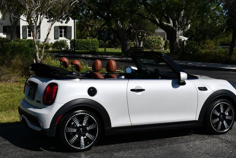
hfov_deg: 31.8
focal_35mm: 63
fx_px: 413
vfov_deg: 21.6
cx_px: 131
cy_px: 83
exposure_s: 1/400
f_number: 10
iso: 100
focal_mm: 28
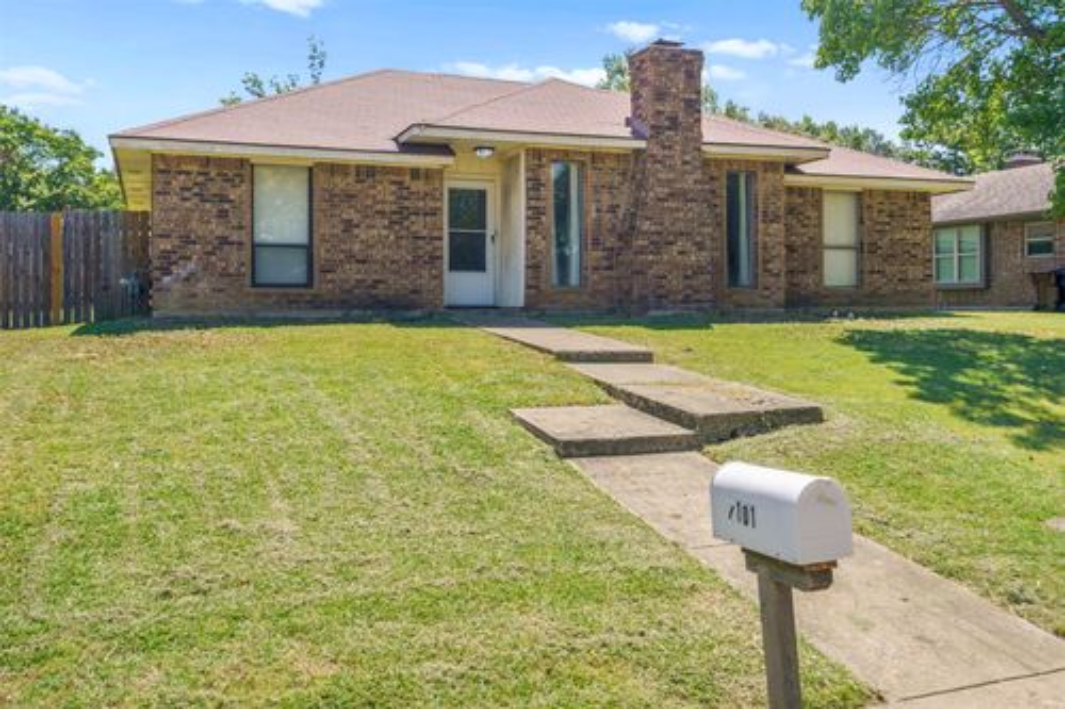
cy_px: 354
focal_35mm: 32
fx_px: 946
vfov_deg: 41.1
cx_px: 532
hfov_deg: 58.7
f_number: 8
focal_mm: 32
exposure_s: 1/640
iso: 800
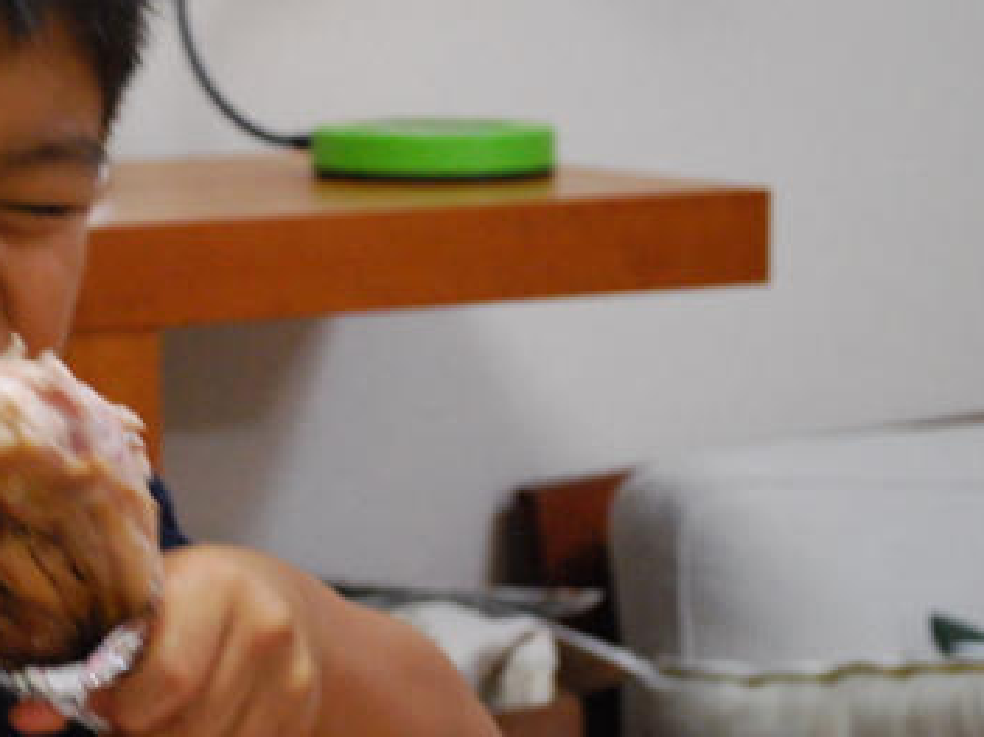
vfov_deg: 10.2
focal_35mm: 145
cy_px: 233
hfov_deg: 13.3
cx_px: -104
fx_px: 4120
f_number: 5.3
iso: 1600
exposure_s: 1/20
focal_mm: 44
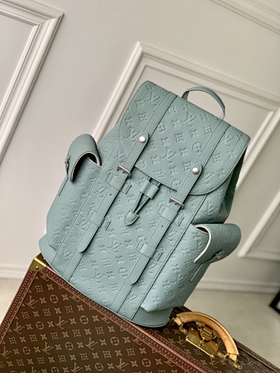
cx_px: 140
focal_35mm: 52
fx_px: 561
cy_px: 186
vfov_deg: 36.8
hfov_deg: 28.0
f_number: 2.4
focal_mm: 6
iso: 125
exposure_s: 1/105
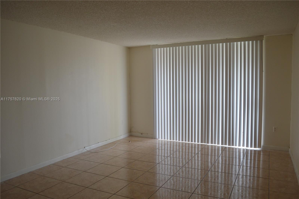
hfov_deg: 67.4
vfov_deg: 47.8
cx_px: 150
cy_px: 100
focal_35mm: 27
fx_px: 224
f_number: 4.5
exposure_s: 1/80
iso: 400
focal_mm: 18
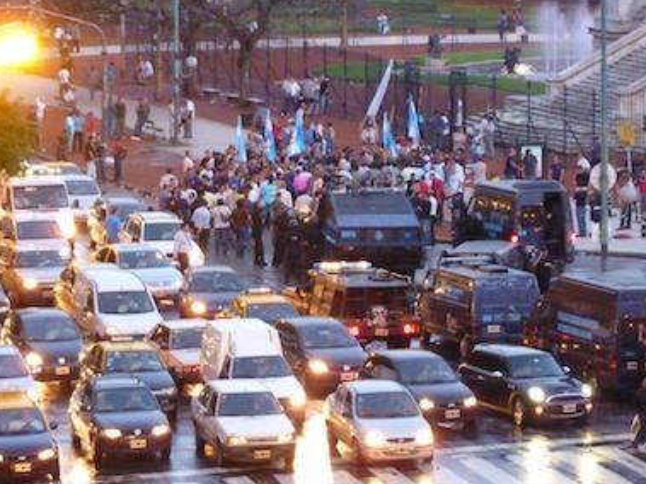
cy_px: 251
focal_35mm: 207
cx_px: 307
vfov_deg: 7.2
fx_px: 3862
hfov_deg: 9.6
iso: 1600
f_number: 4.5
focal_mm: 32.1
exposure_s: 1/25
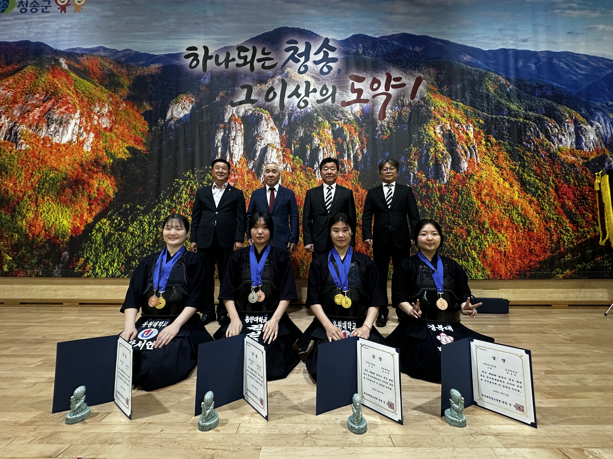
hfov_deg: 102.1
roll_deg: -0.8
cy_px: 230
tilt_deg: +4.6
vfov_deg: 85.7
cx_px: 306
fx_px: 248
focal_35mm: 14
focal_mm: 2.22
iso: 160
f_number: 2.2
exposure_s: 1/60
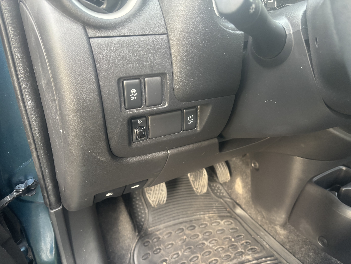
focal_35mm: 26
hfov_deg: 67.3
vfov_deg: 53.1
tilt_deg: -25.9
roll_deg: -0.4
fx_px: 264
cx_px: 176
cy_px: 132
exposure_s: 1/60
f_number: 1.6
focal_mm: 5.96
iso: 250
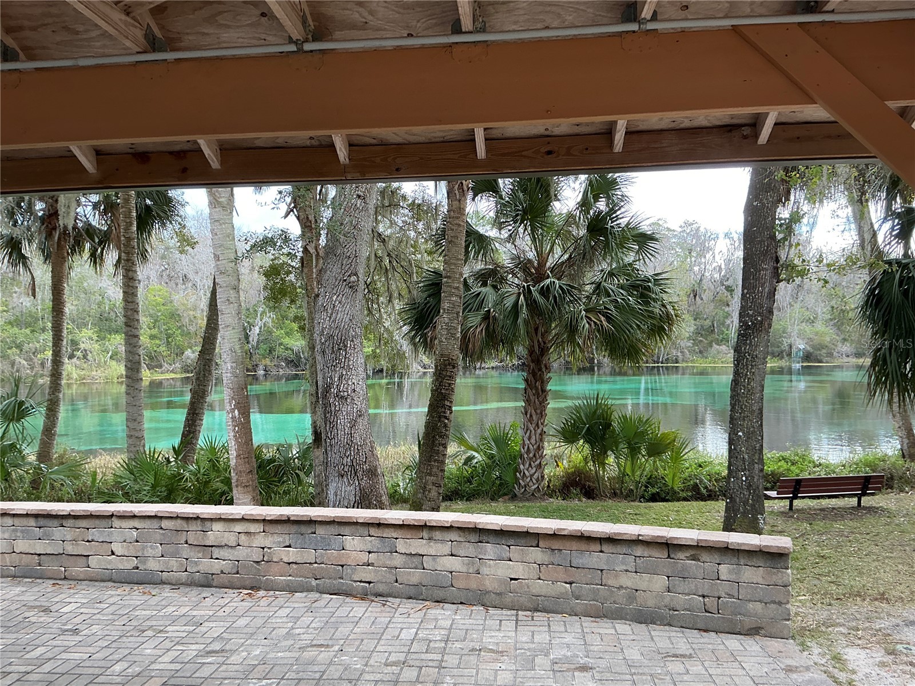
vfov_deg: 49.7
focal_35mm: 28
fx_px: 740
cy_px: 343
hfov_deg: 63.4
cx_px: 458
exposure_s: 1/128
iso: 20
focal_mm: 3
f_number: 1.8
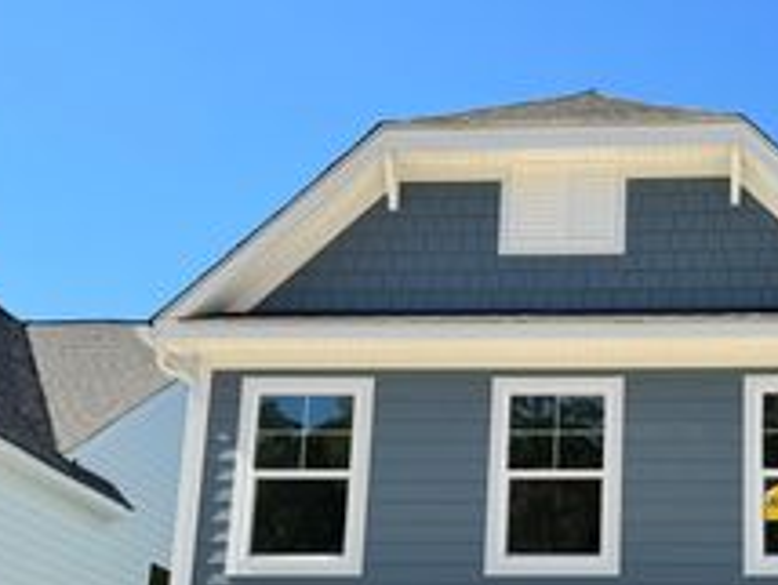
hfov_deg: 32.8
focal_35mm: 56
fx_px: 1260
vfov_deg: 25.2
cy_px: 554
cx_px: 680
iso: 80
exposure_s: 1/3096
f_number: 1.78
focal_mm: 6.76
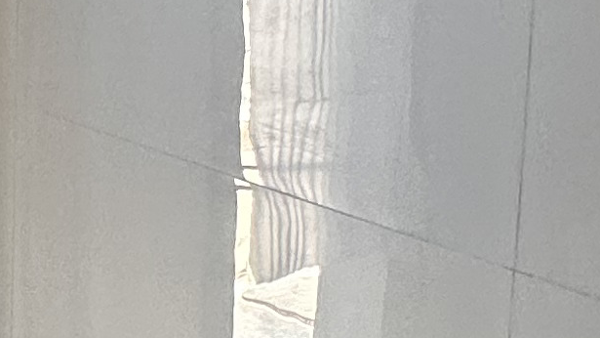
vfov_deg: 12.0
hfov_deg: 18.7
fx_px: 1591
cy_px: 34
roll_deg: -0.7
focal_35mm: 100
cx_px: -310
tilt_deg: -7.3
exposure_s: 1/99
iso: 125
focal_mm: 2.22
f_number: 2.2
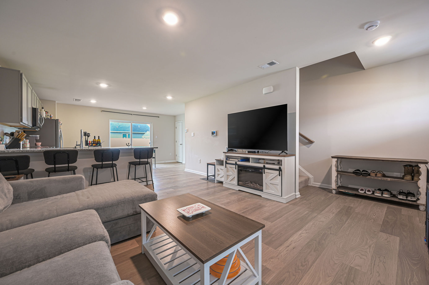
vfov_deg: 81.1
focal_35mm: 14
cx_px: 214
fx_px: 167
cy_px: 142
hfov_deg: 104.3
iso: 320
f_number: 8
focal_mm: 14
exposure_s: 1/1.67
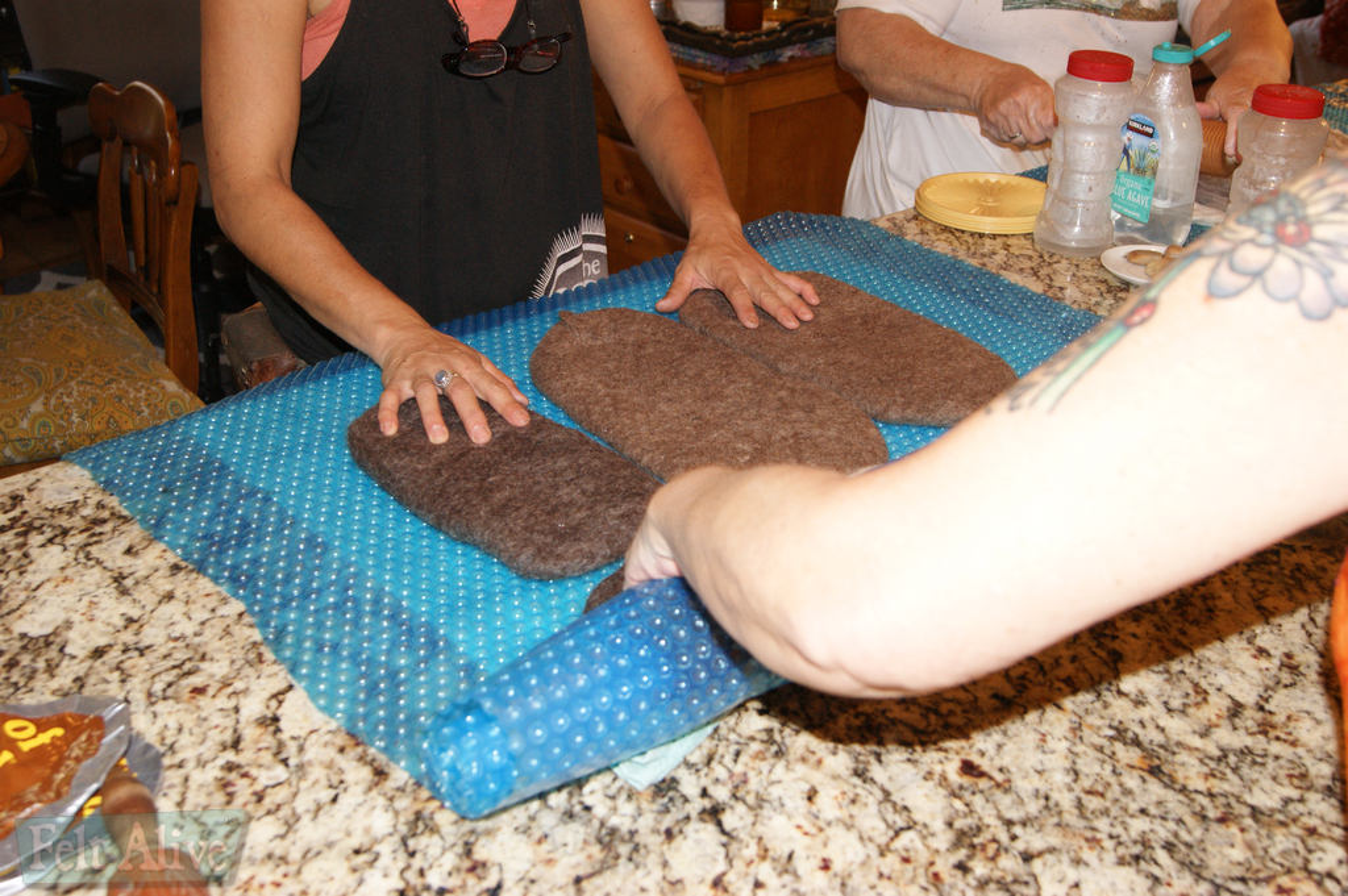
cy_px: 448
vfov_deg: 34.2
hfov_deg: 49.6
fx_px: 1459
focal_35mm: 39
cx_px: 674
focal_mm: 26
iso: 400
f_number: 5.6
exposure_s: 1/60
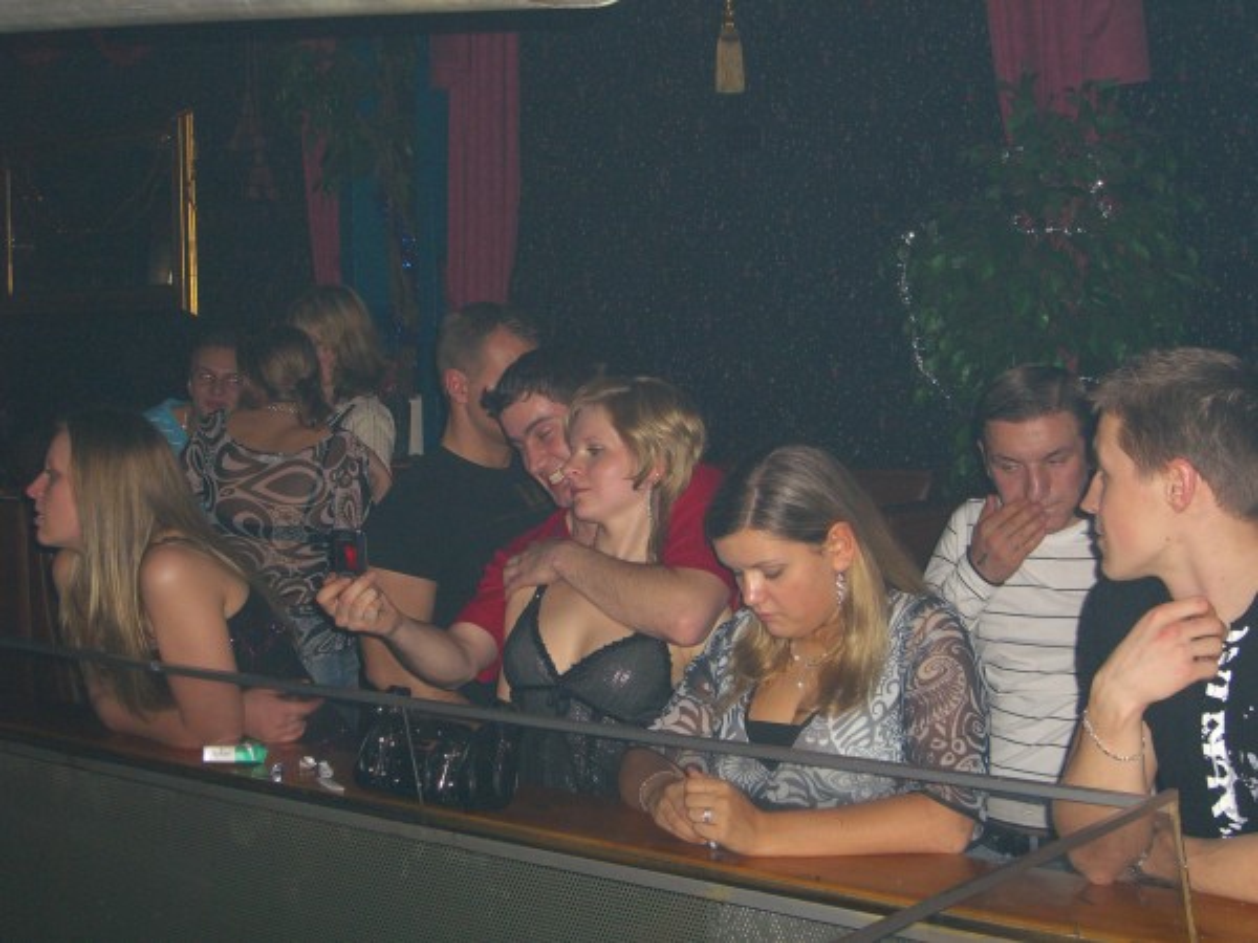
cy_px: 472
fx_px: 2071
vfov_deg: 25.7
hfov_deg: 33.8
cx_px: 629
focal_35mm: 57
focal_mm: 11.8
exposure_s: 1/60
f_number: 3.6
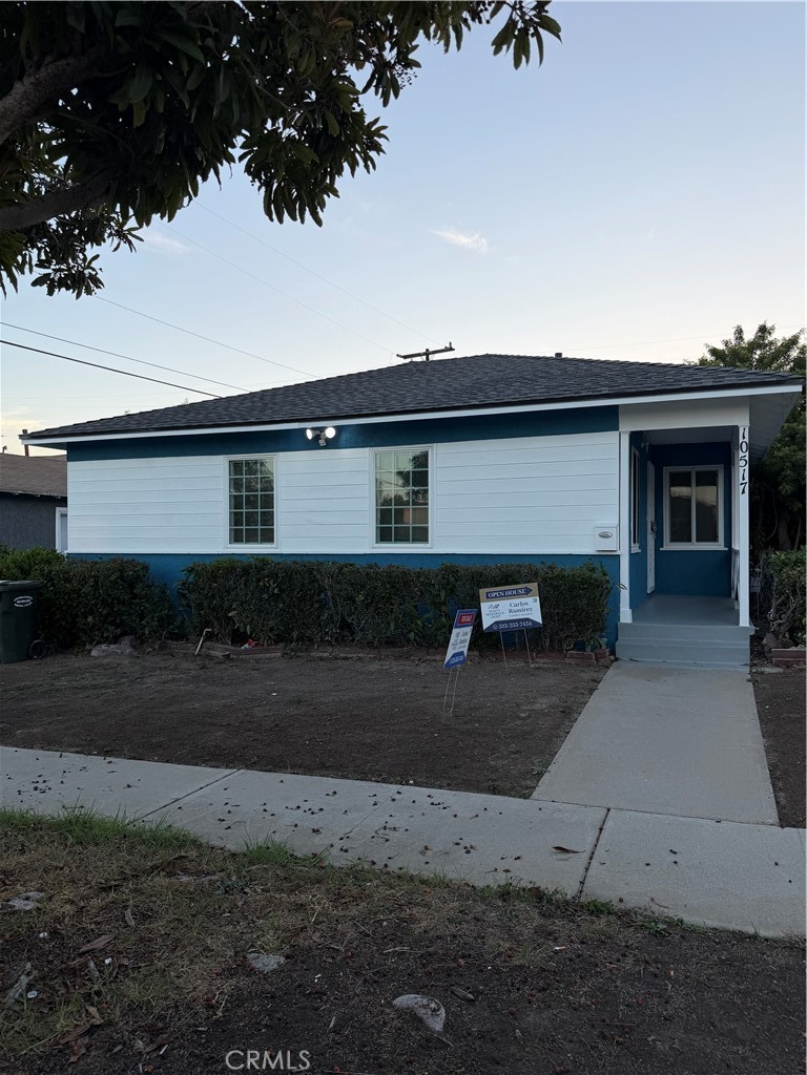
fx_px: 746
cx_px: 404
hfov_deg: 56.8
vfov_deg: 71.6
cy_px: 538
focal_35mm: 24
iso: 80
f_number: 1.78
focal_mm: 6.76
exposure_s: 1/728
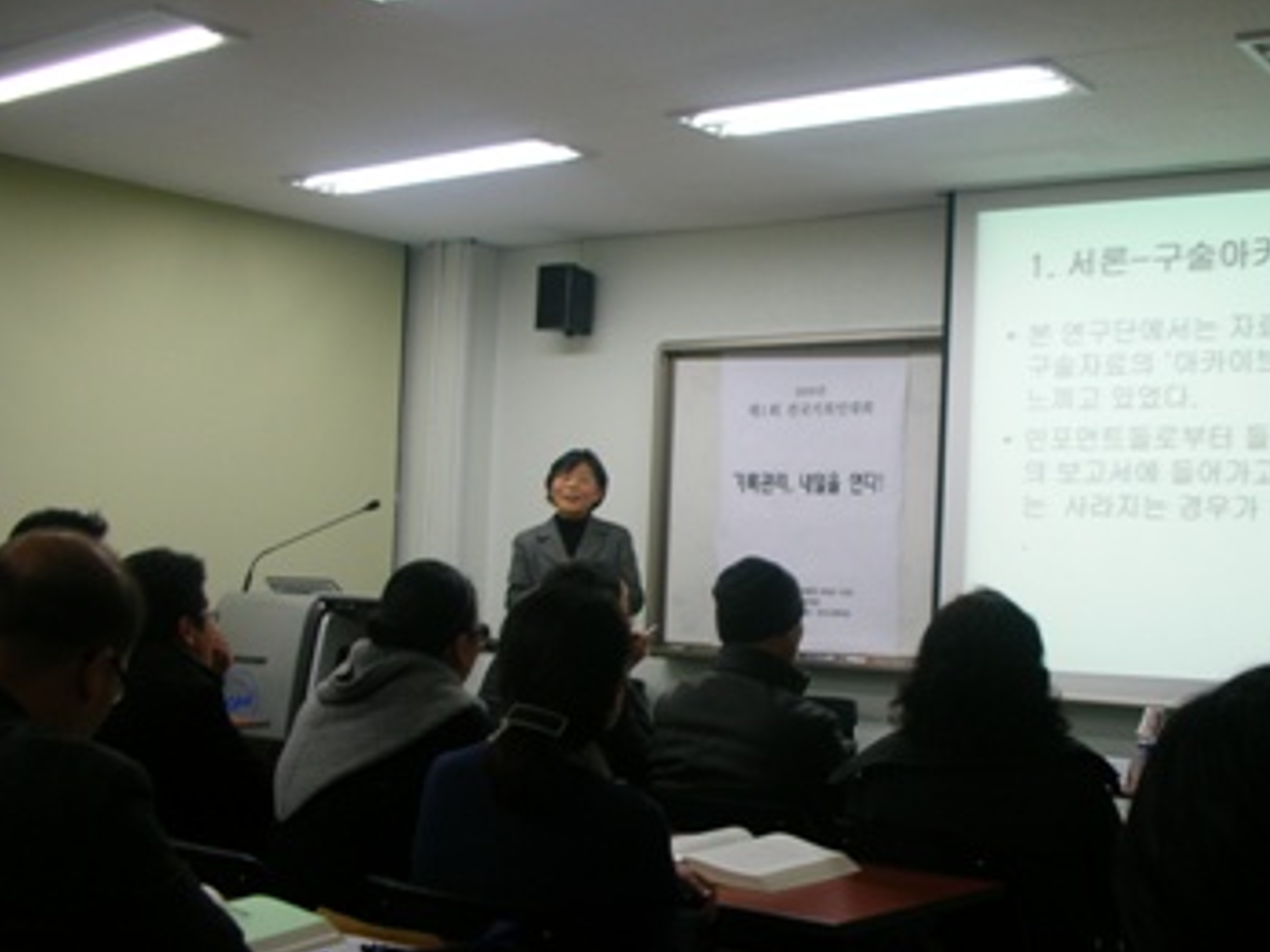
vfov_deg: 32.1
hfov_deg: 41.8
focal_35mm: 45
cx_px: 788
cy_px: 580
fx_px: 1651
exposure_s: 1/19.1
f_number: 3
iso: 50
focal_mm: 5.8
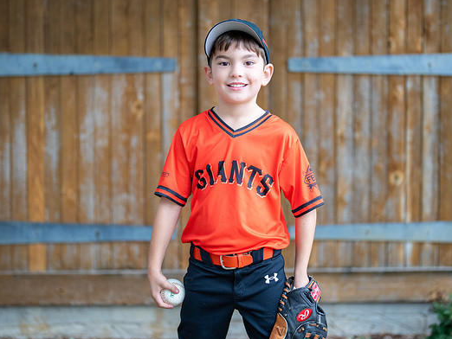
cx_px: 232
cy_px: 151
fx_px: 954
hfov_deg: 26.7
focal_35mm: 73
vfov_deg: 20.2
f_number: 1.2
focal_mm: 50
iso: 500
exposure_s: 1/640
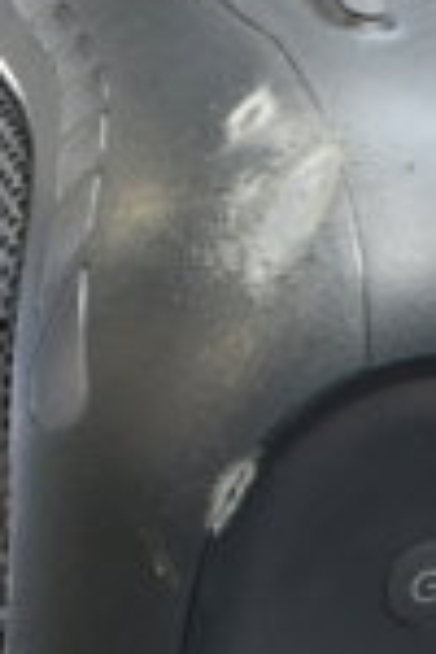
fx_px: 3978
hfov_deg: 6.2
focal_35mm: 219
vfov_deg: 8.8
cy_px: 1336
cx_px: 628
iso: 200
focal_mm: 24
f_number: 4
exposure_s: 1/40
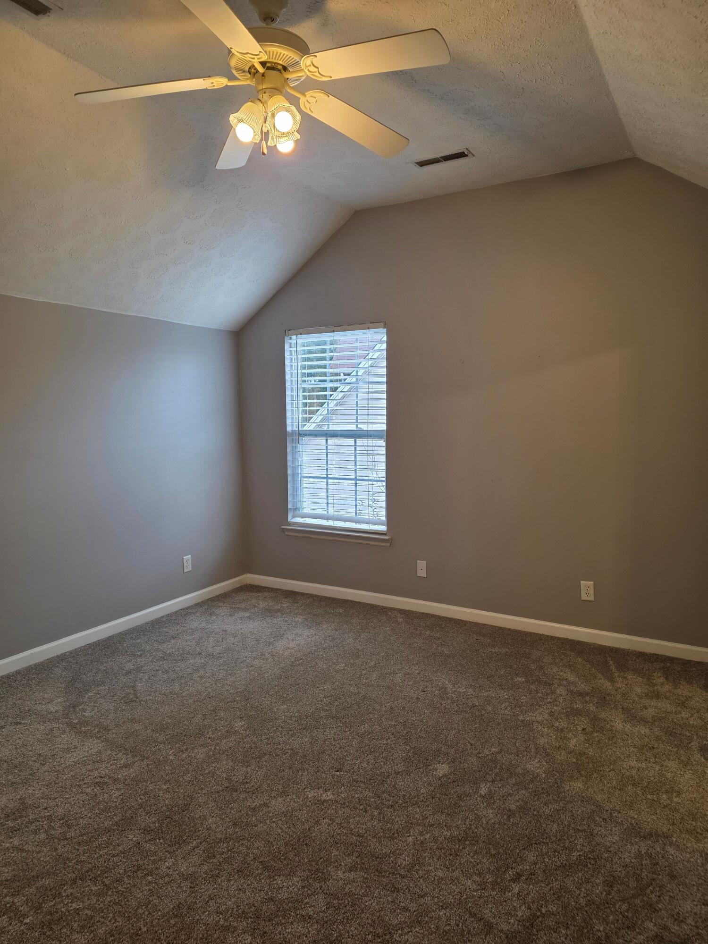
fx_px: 627
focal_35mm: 23
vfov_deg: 73.9
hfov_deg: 58.9
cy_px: 472
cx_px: 354
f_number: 1.7
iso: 125
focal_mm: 6.25
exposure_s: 1/120
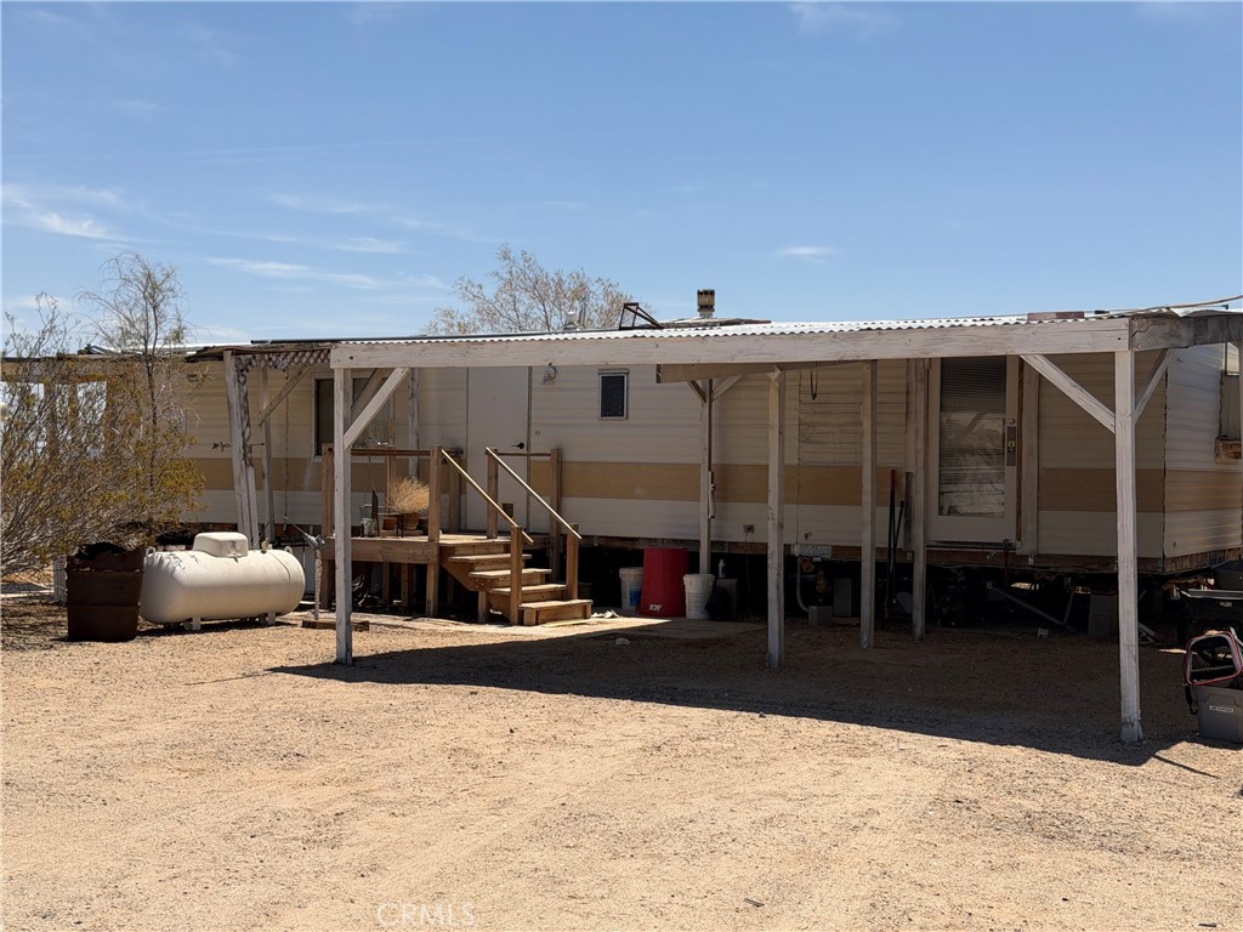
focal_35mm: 48
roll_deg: -0.8
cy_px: 466
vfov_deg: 30.3
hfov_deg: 39.7
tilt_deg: -0.7
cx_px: 622
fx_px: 1724
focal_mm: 6.76
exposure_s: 1/6536
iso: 64
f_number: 1.78
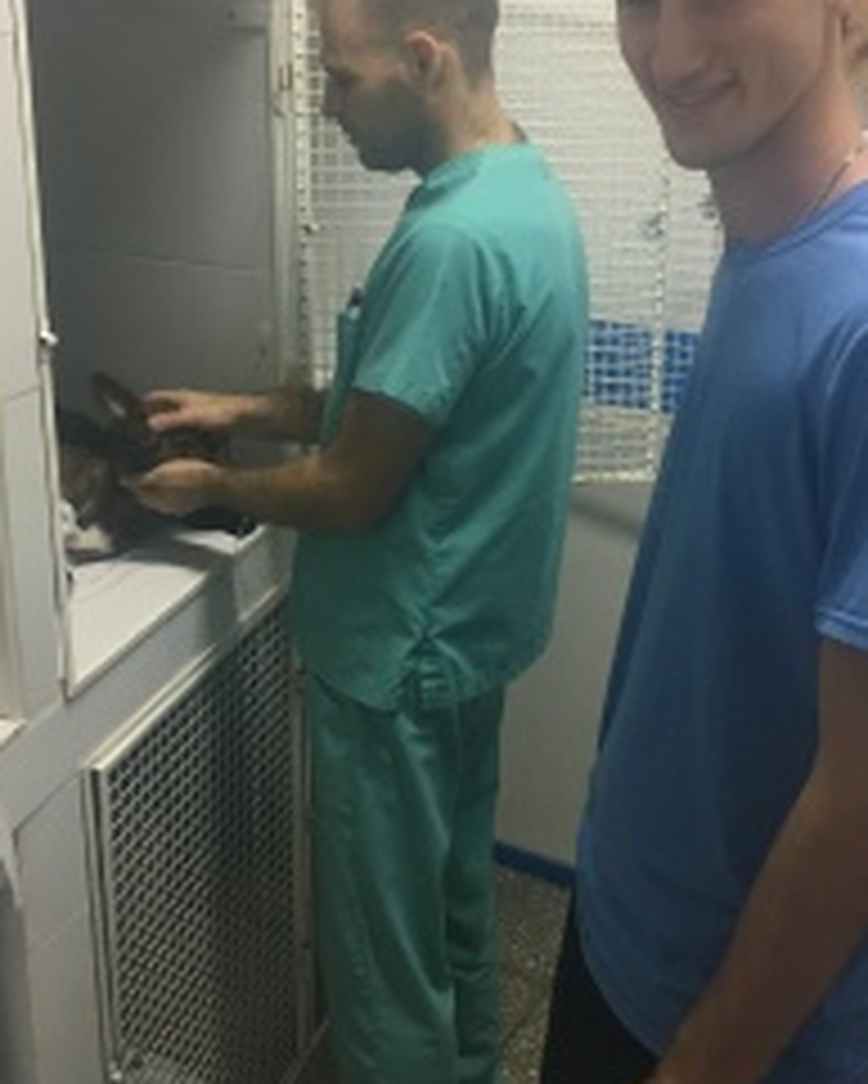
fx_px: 1380
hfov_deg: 34.9
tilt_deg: -16.2
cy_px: 409
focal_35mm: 43
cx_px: 391
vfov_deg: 42.6
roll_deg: +0.9
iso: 125
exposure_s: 1/33
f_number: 2.2
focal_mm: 4.15
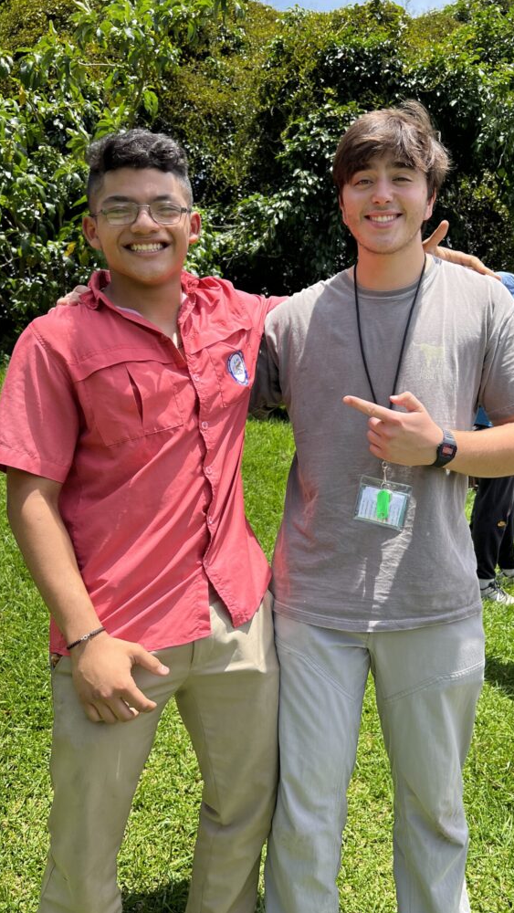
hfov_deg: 40.1
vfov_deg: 66.0
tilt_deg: -0.6
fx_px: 702
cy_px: 466
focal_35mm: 29
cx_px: 289
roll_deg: +0.7
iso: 50
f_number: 1.5
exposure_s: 1/1344
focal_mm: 5.7
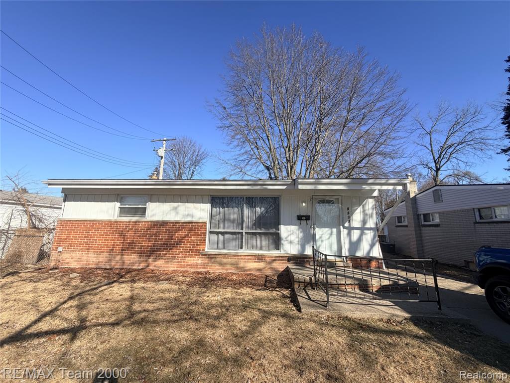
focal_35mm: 14
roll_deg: -0.5
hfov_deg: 102.1
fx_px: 206
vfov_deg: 85.7
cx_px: 255
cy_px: 192
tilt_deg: +11.5
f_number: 2.2
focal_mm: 2.22
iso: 25
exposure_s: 1/770
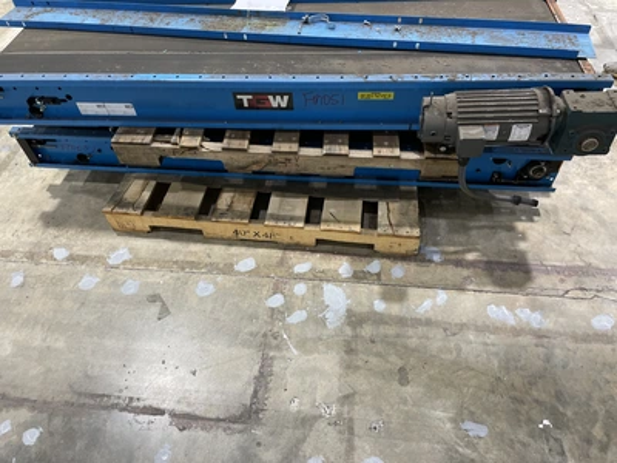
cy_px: 232
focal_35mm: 26
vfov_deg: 53.1
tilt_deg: -49.2
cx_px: 308
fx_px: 463
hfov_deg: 67.3
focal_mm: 4.2
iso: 125
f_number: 1.6
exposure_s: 1/120
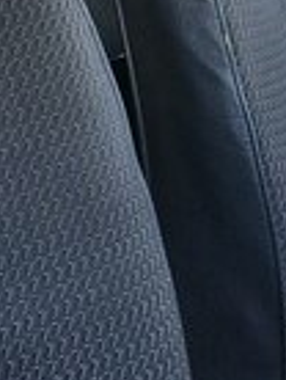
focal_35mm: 104
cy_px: -129
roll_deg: -13.4
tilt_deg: -11.6
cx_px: 154
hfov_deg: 14.3
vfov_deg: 17.6
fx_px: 1142
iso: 64
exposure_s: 1/100
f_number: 2.2
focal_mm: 4.15
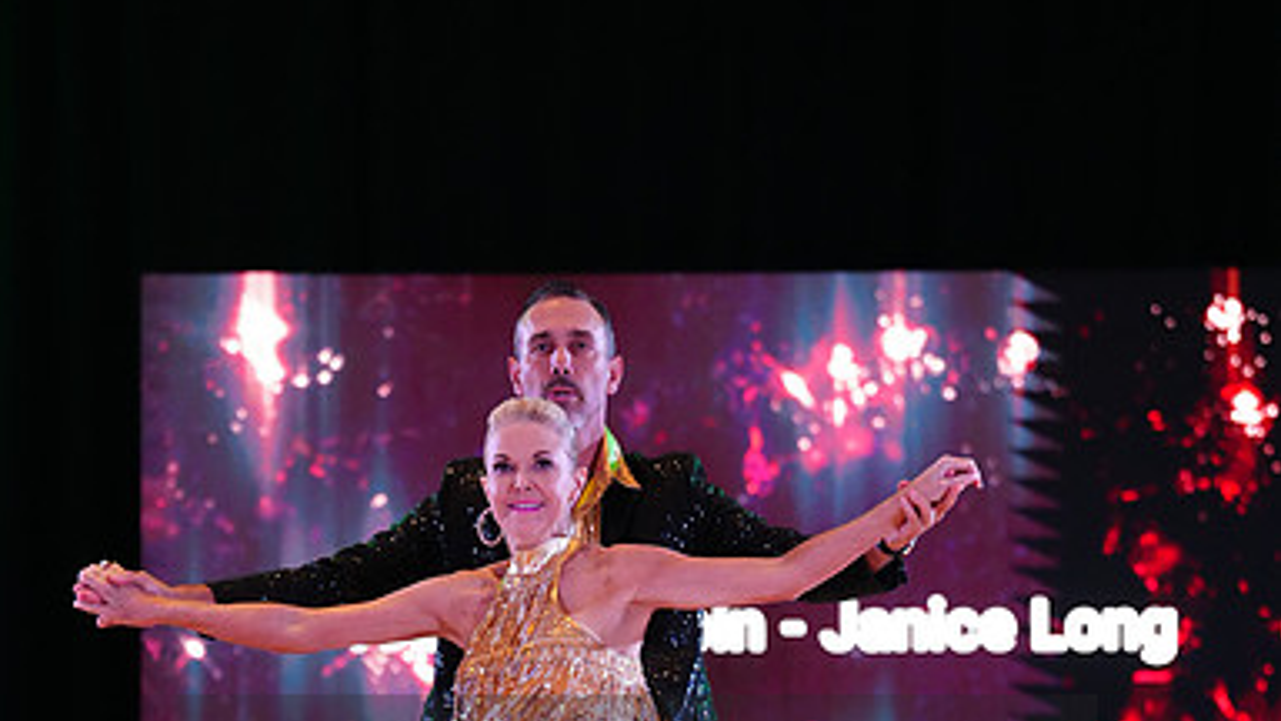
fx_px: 6658
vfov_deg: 6.2
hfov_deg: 11.0
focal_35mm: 196
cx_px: 639
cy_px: 808
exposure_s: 1/400
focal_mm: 124
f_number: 2.8
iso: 6400
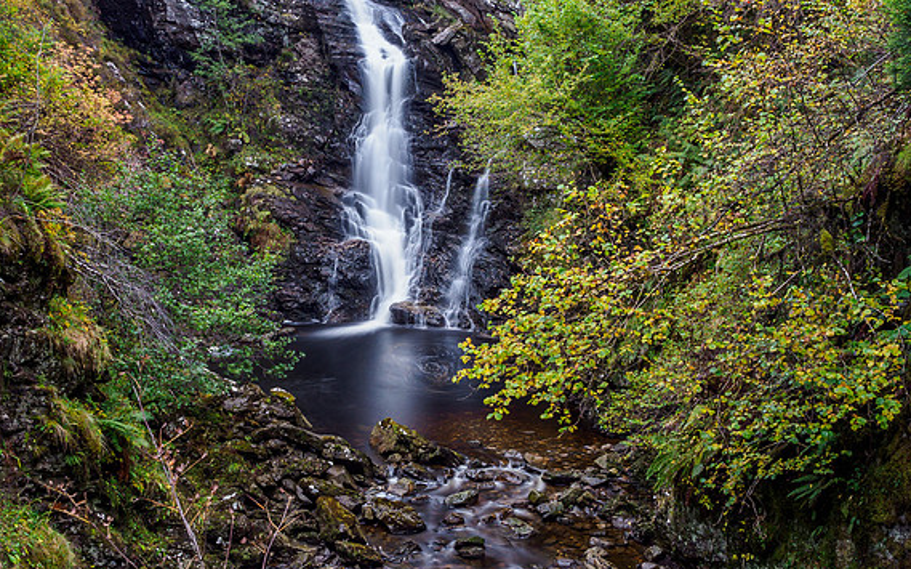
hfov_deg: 56.7
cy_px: 354
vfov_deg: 37.0
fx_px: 844
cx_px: 456
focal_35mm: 34
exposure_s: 15
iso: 200
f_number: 7.1
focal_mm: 12
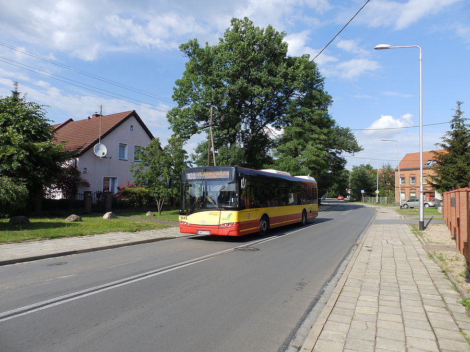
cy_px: 176
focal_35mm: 22
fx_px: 299
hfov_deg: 76.4
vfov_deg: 61.1
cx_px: 235
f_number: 4
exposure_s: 1/500
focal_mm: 4
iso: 80
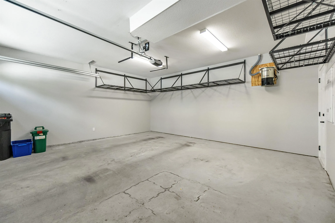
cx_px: 168
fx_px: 140
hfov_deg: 100.4
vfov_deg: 77.3
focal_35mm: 15
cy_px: 112
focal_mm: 10
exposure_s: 1/80
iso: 1000
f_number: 4
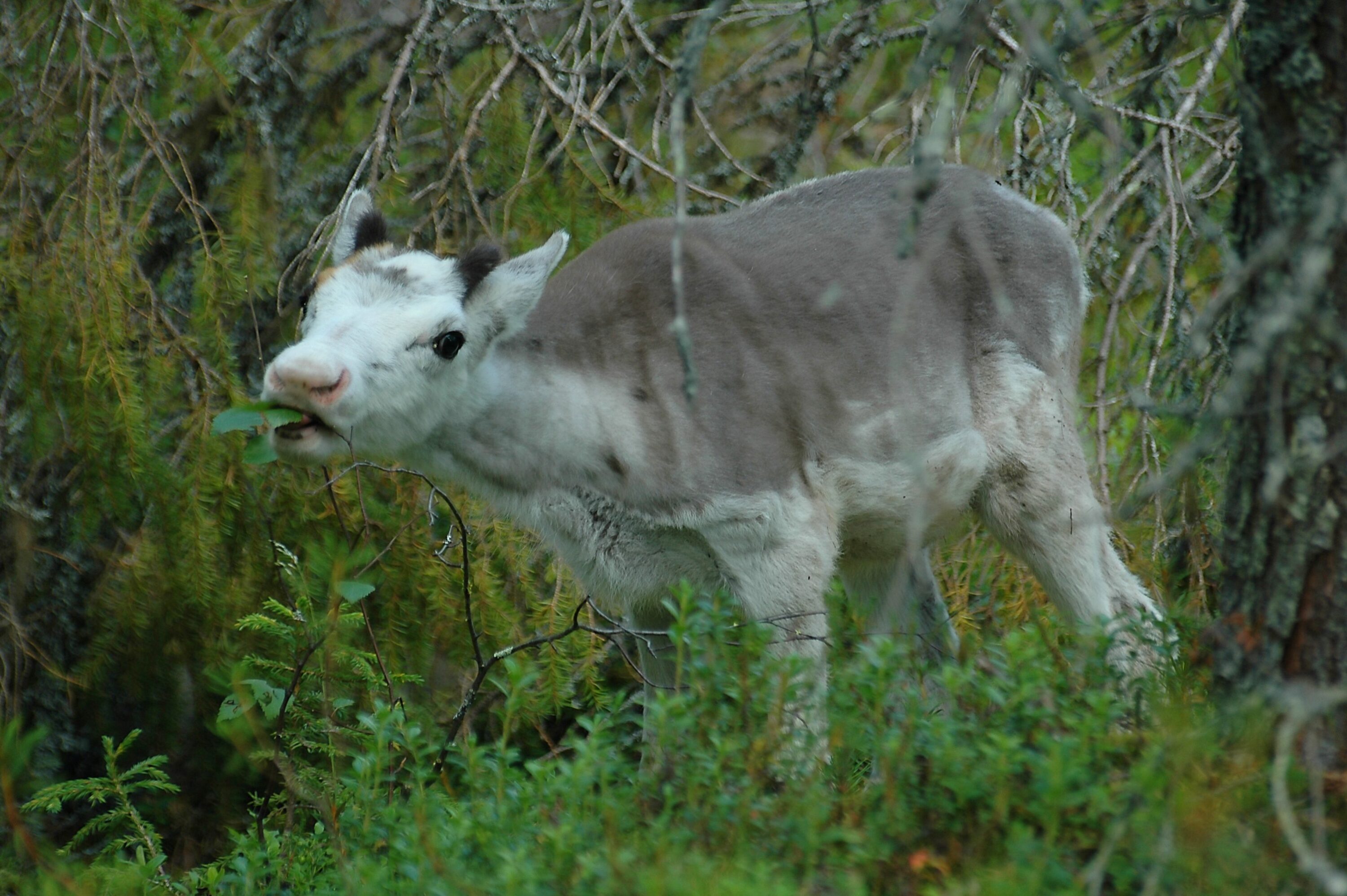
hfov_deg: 7.0
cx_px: 674
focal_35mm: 292
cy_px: 448
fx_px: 10935
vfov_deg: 4.7
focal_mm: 195
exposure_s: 1/125
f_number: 5.6
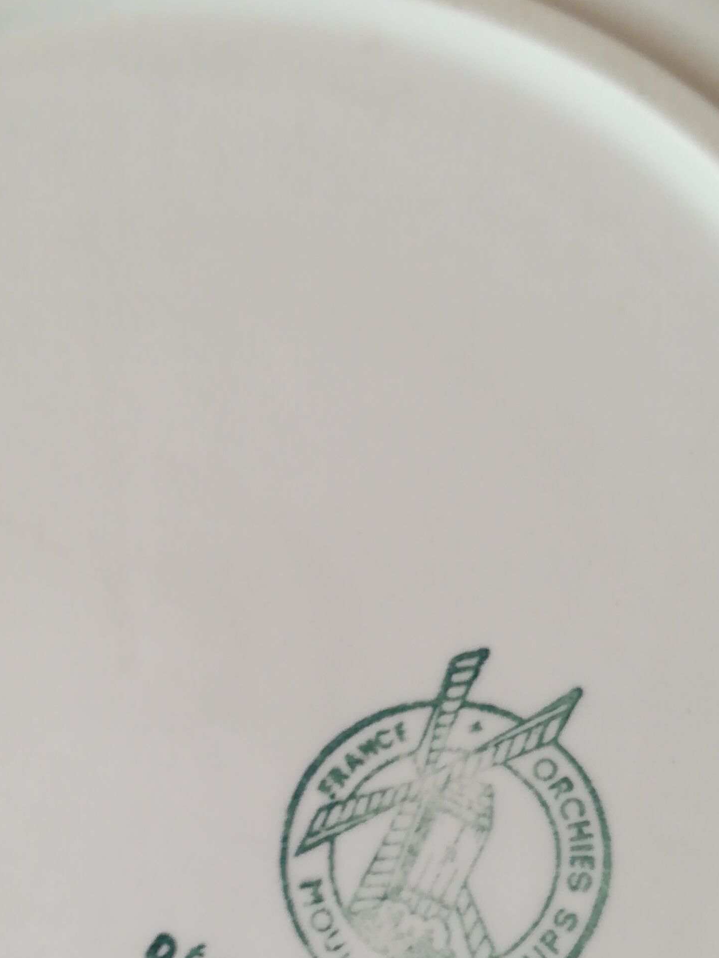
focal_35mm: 54
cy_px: 712
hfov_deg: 27.0
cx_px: 343
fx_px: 1496
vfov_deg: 34.8
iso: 100
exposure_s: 1/33.3
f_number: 2.2
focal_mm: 3.83
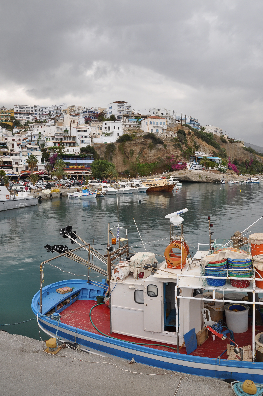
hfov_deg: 47.8
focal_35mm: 27
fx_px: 297
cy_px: 198
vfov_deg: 67.4
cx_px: 132
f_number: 11
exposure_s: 1/100
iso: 200
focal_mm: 18
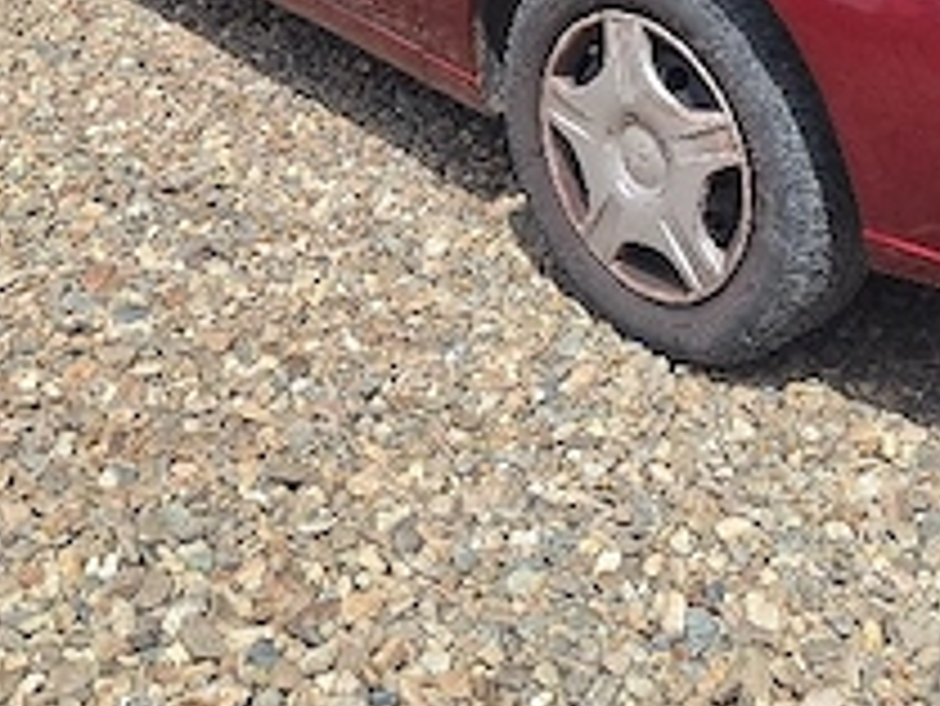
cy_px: -45
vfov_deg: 21.3
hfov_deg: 29.3
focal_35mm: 66
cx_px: 589
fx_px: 1793
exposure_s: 1/3333
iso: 40
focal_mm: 5.54
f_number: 1.8
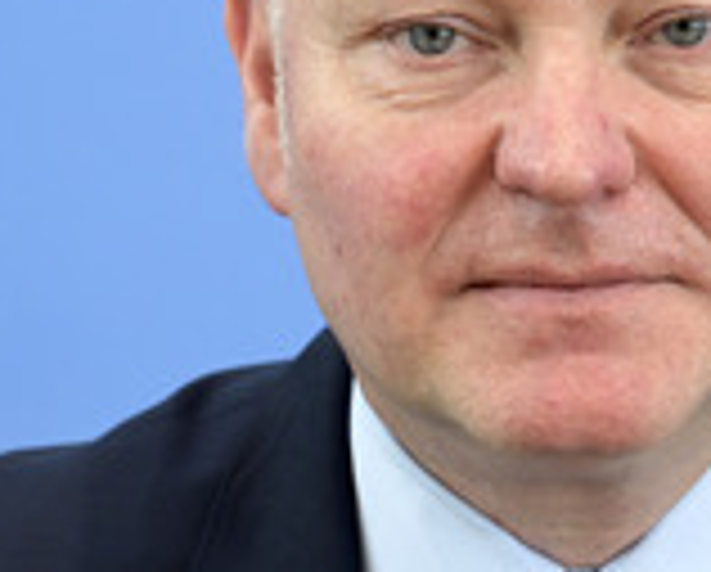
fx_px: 4786
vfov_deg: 6.8
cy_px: 140
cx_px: 677
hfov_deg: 8.5
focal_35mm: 227
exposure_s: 1/320
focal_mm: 85
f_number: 6.3
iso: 3200
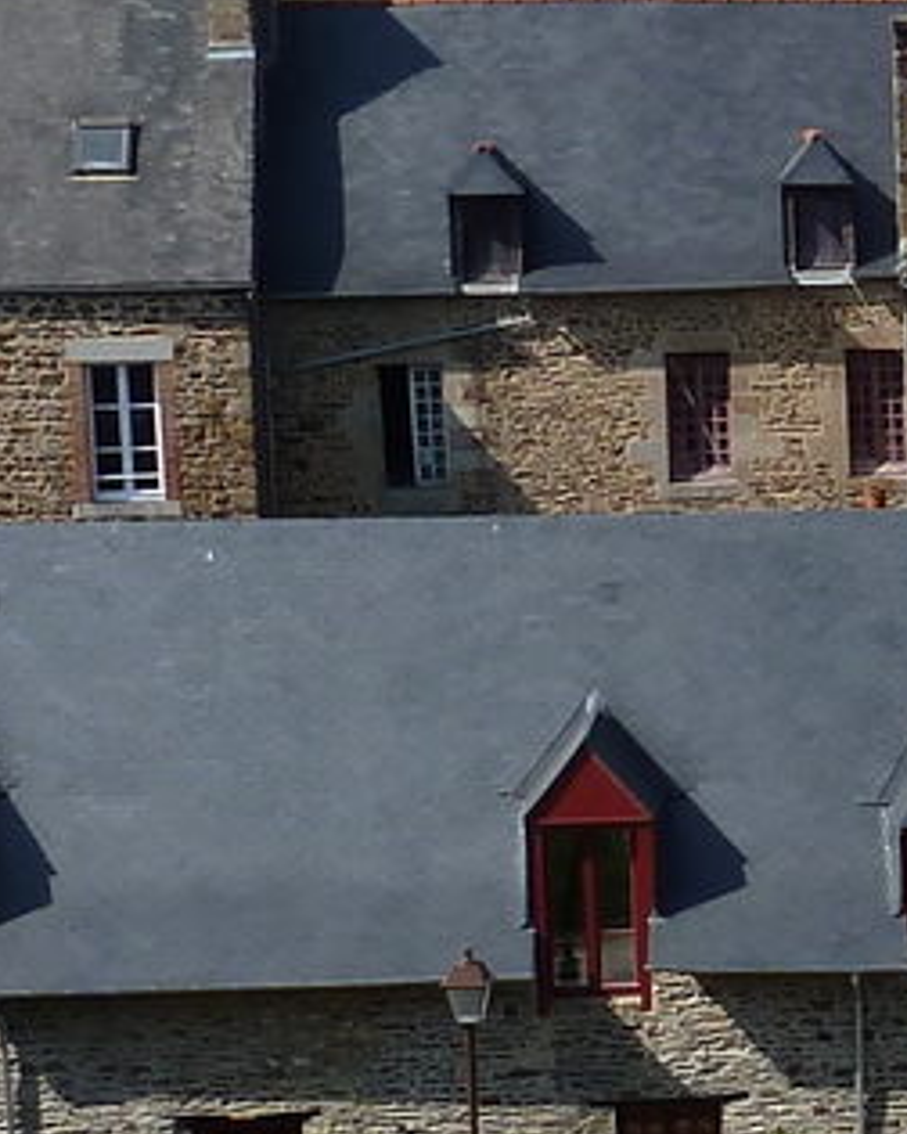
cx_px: 1706
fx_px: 4161
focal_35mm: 124
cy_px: 702
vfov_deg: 15.5
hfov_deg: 11.4
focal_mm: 4.1
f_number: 4.5
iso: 80
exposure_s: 1/400
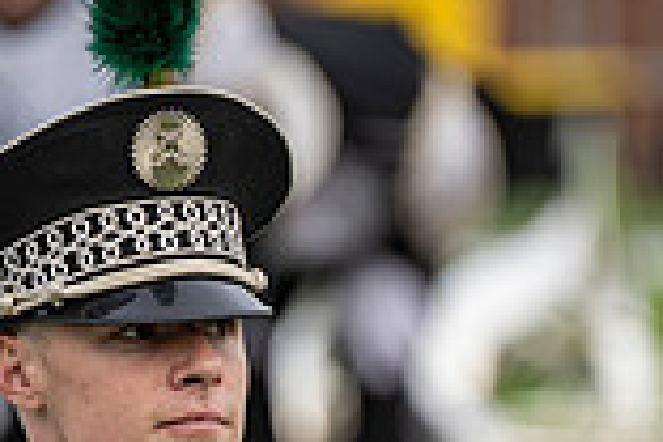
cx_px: 366
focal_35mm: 1112
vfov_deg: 1.2
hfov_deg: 1.9
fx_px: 20478
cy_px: 790
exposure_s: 1/500
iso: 250
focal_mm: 200
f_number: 2.8
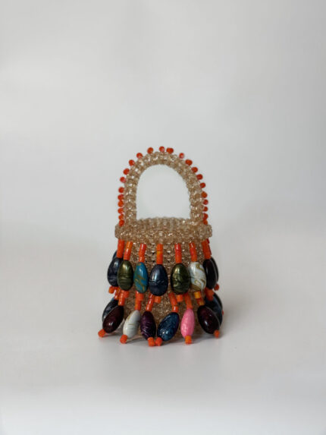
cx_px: 163
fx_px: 603
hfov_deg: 30.3
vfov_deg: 39.6
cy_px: 218
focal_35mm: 48
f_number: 1.78
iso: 64
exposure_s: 1/100
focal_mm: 6.86
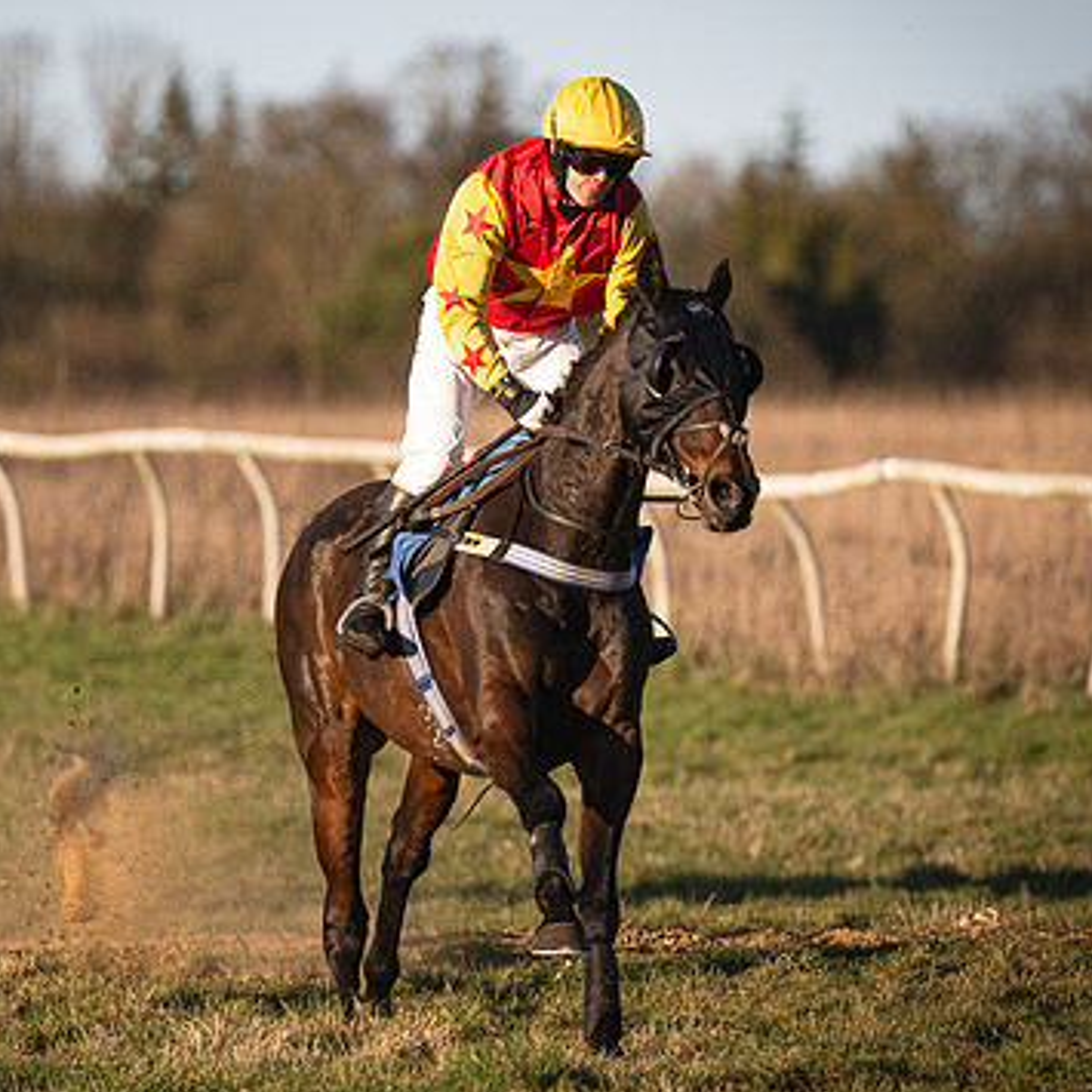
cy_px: 615
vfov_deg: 3.2
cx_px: 681
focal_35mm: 547
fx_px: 19523
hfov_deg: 3.2
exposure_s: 1/2000
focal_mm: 190
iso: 100
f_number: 2.8
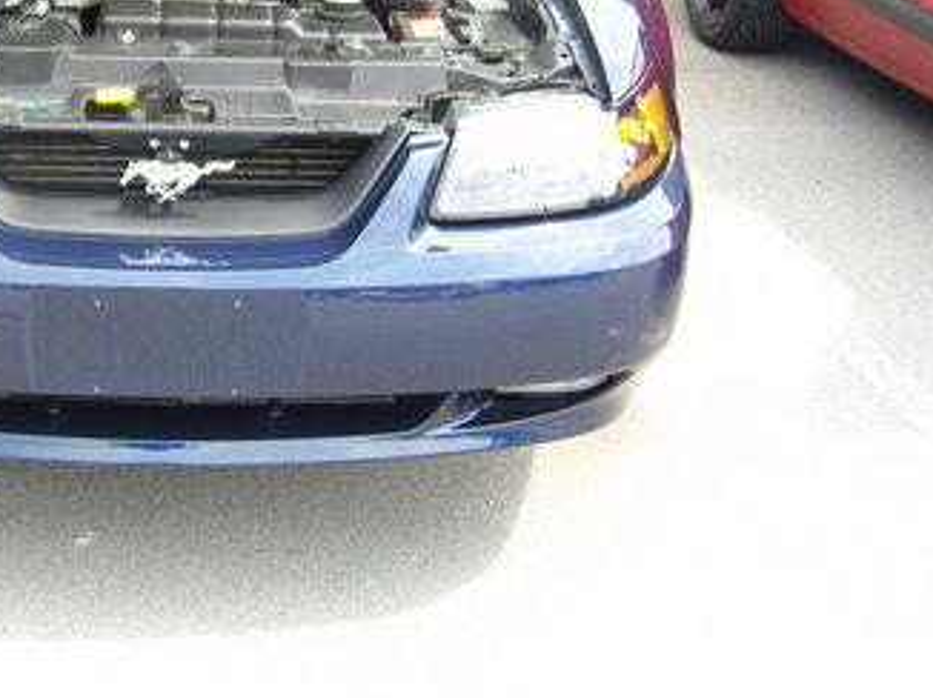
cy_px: 100
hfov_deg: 31.9
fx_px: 1589
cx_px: 193
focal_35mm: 59
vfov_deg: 24.2
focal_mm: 7.3
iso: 80
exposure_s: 1/200
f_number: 2.8
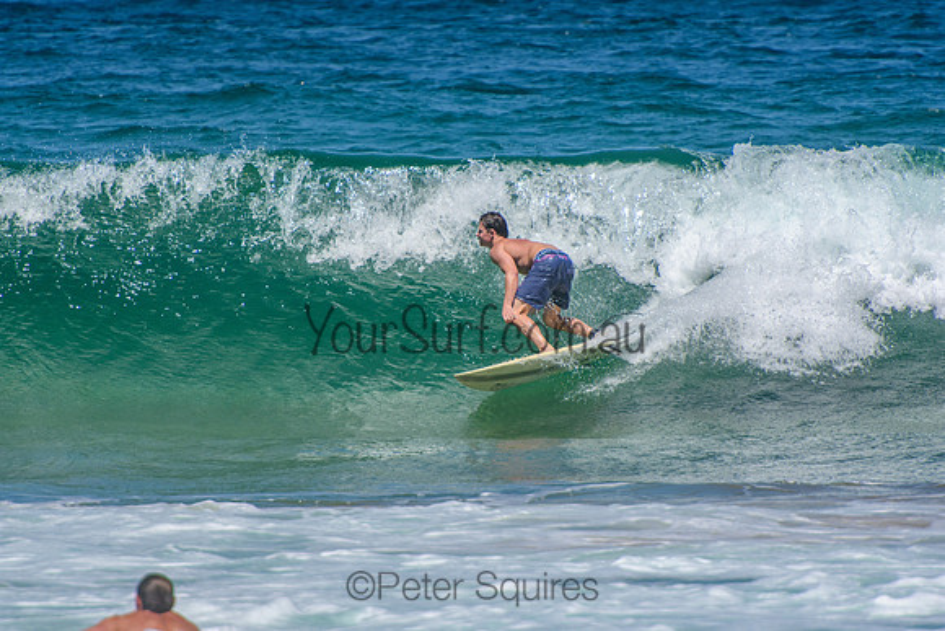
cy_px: 316
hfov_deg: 3.4
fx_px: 15753
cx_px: 472
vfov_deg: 2.3
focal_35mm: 600
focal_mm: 400
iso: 220
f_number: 5.6
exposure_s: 1/2000
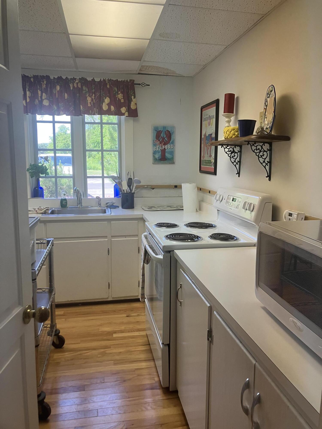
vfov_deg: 63.4
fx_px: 347
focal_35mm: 28
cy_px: 214
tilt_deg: -7.9
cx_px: 161
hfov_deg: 49.7
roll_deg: +0.0
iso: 64
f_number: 1.8
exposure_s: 1/60
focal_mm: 3.99
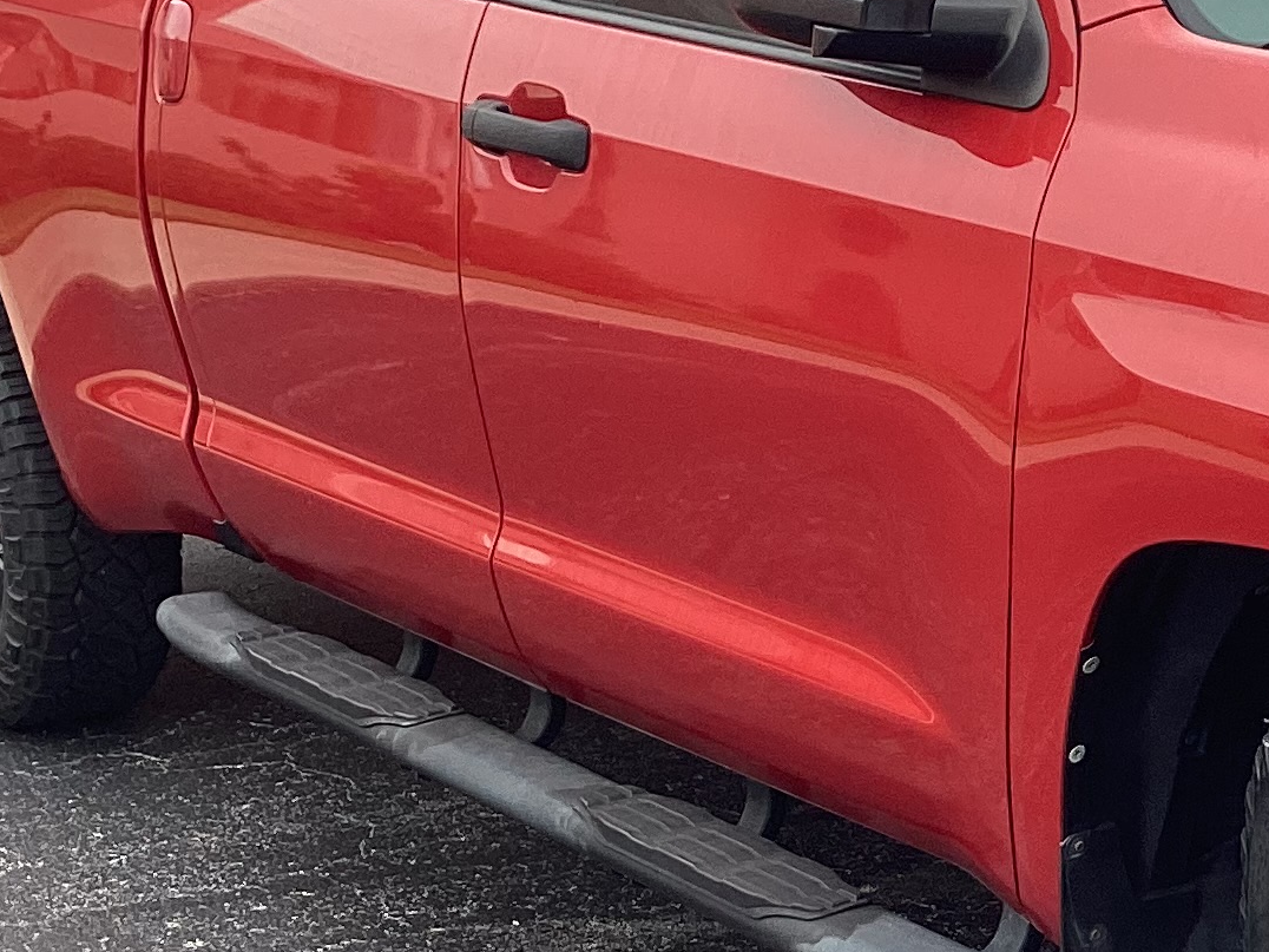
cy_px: 737
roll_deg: +2.2
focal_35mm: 94
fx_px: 3446
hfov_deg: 19.9
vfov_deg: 15.6
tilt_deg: -15.0
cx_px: 1433
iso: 25
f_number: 2.4
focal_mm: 3.3
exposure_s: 1/245
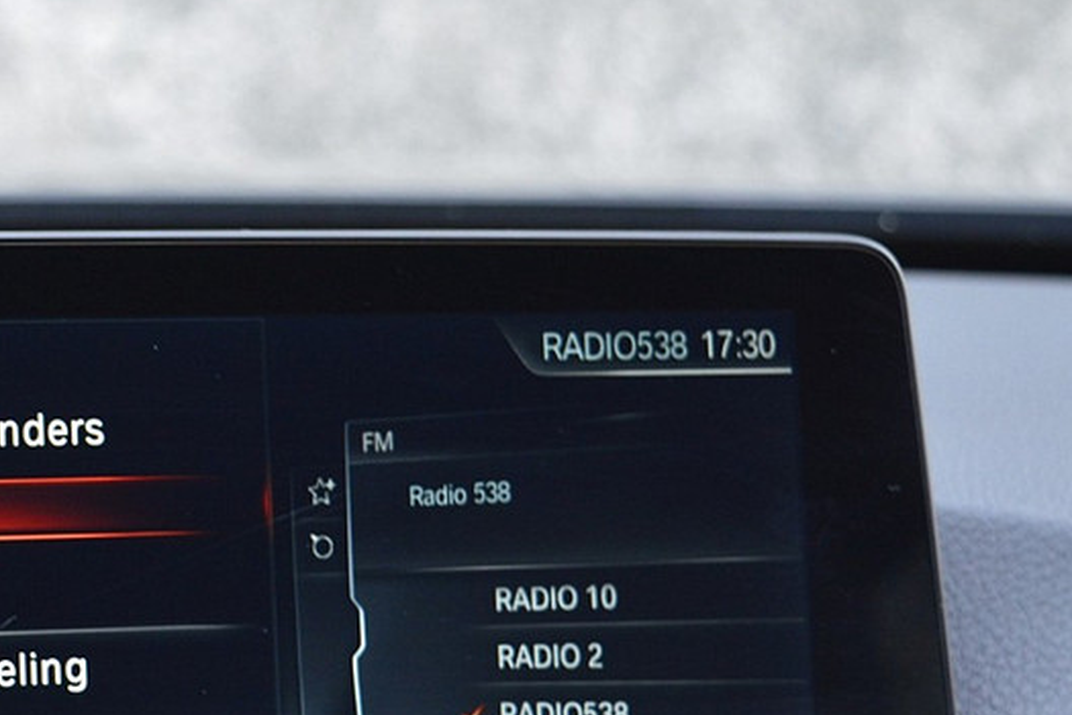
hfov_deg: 17.2
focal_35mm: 117
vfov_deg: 11.7
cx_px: 63
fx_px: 3484
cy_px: 444
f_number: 6.3
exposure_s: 1/60
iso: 800
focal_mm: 40
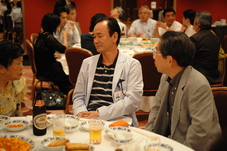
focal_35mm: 62
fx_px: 391
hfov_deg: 32.4
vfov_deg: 21.9
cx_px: 114
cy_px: 76
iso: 4500
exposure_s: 1/125
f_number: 2.8
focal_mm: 62
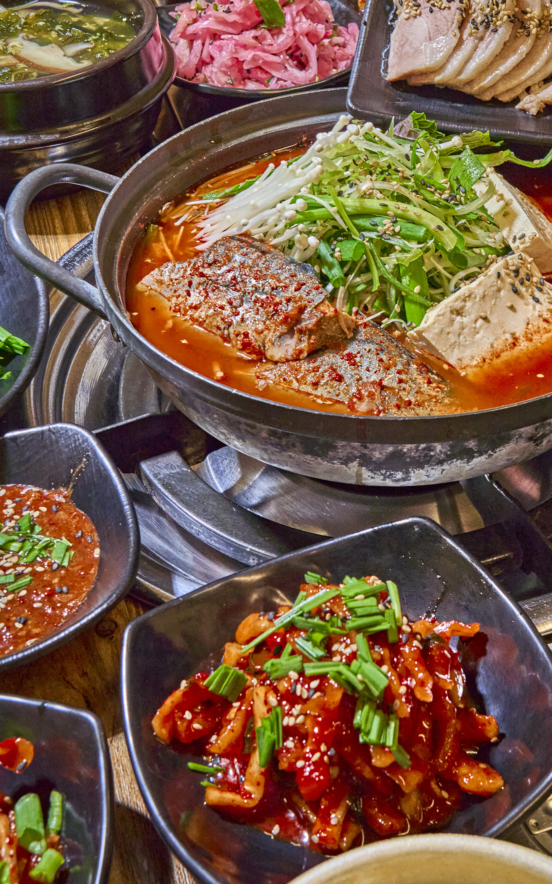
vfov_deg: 37.6
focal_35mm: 53
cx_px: 426
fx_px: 1276
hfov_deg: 24.1
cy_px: 274
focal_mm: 30
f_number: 9
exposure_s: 1/100
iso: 400
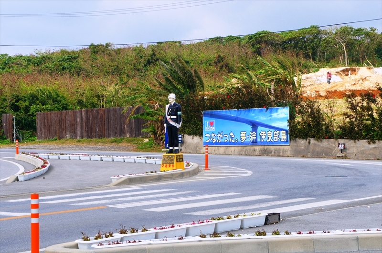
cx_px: 191
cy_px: 126
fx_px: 874
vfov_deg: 16.5
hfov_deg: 24.7
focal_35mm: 82
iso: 200
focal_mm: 55
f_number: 13
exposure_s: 1/160
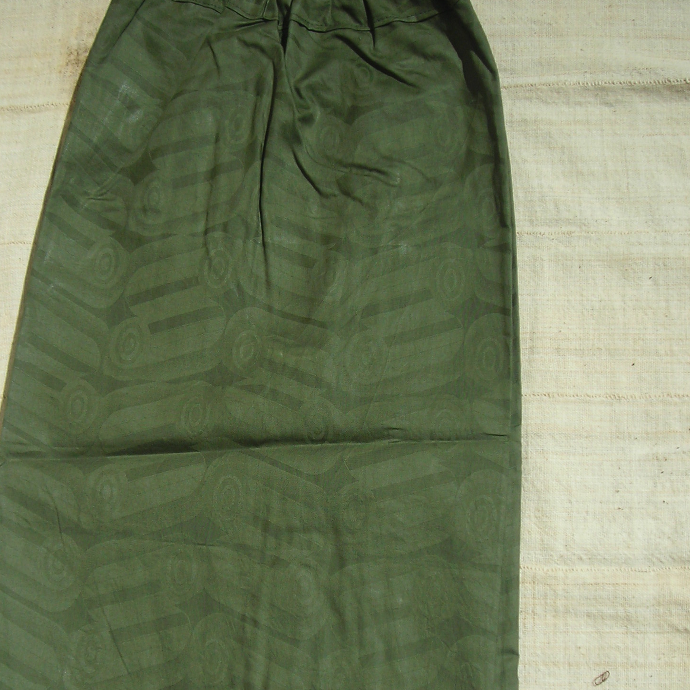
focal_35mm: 60
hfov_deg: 28.6
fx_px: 1353
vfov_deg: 28.4
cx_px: 316
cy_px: 467
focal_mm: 6.3
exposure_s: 1/331
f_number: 6.4
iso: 50
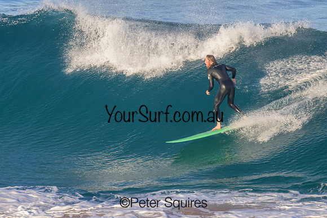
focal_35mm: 911
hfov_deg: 2.3
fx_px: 8278
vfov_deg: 1.5
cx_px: 144
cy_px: 124
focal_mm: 800
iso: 3600
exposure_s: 1/2000
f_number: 11
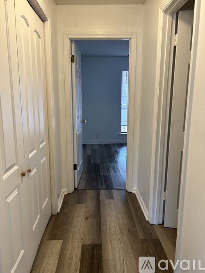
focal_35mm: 26
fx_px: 205
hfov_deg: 53.0
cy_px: 136
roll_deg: +0.5
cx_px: 102
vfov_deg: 67.3
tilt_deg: -10.2
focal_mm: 5.7
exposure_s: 1/60
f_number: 1.5
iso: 100
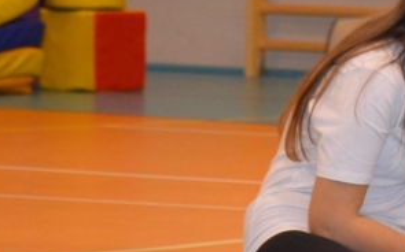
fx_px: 6131
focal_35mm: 556
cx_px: 619
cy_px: 77
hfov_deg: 3.8
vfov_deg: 2.4
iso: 1600
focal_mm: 105
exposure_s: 1/60
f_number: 5.6
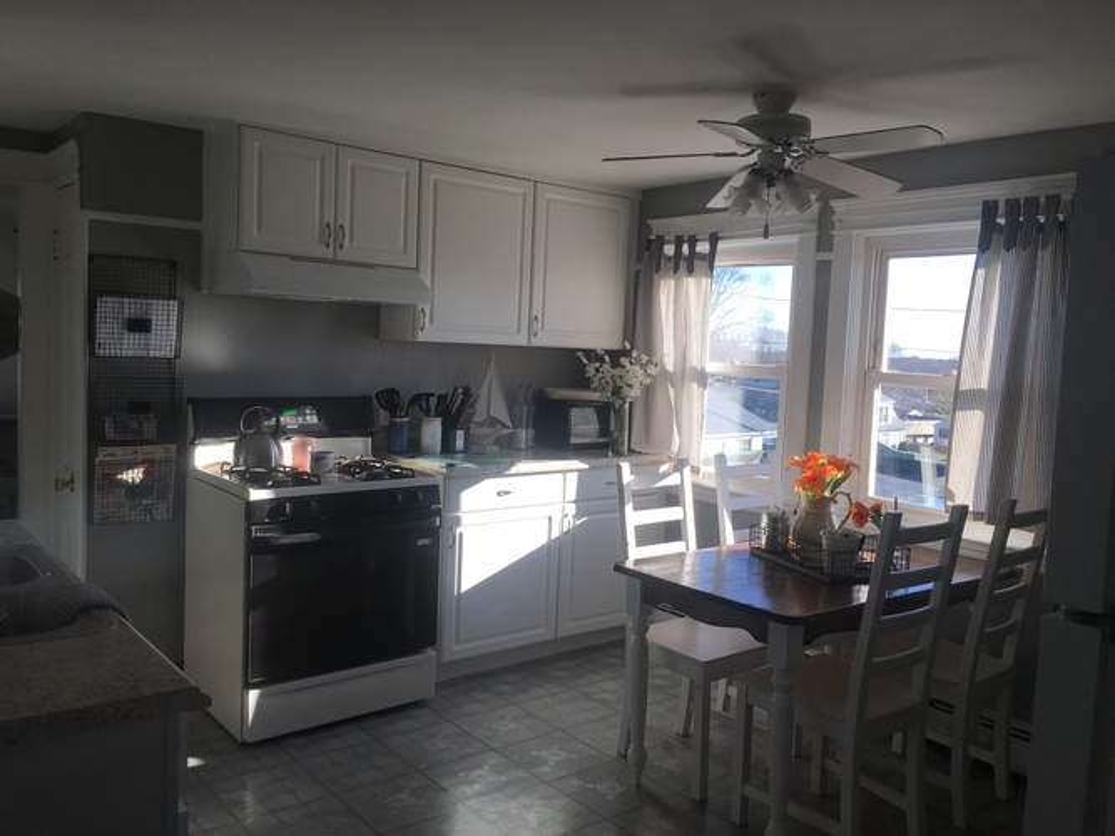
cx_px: 558
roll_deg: -2.8
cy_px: 418
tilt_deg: -4.9
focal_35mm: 29
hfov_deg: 61.7
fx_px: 934
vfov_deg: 48.2
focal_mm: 4.15
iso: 25
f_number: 2.2
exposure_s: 1/340
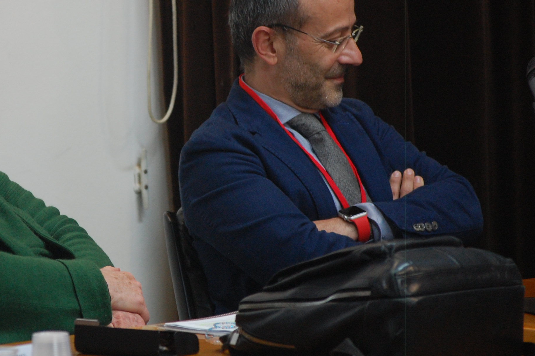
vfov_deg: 4.4
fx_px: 4585
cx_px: 138
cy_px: 99
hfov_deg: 6.7
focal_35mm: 309
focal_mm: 125
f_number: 5
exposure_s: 1/30
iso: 800
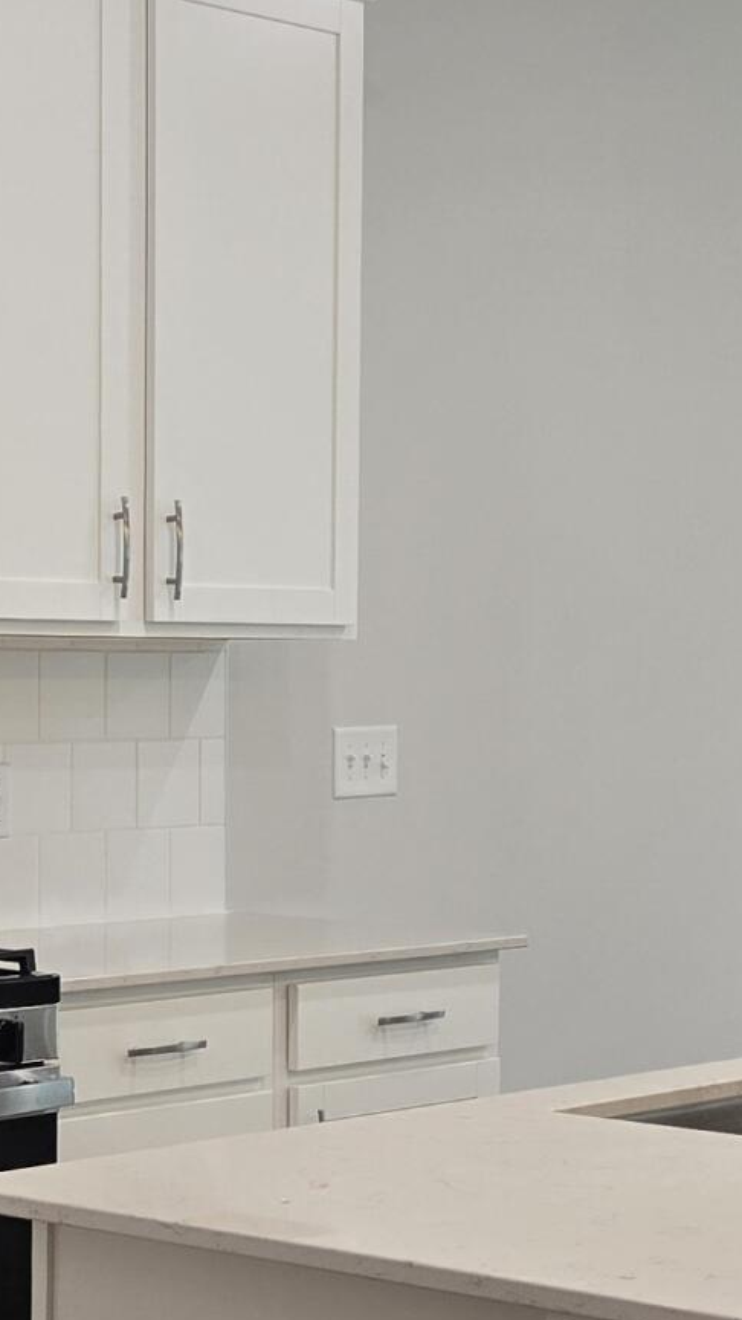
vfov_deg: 24.4
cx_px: 203
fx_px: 3043
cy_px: 823
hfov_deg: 13.9
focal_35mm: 87
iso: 100
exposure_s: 1/120
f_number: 1.8
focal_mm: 5.4
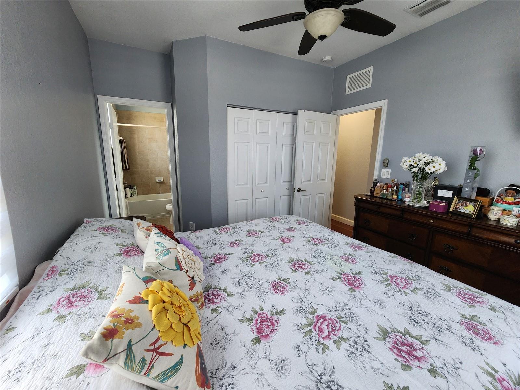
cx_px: 260
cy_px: 195
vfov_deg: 89.9
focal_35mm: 13
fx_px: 195
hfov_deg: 106.2
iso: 160
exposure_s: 1/60
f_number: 2.2
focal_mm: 2.2
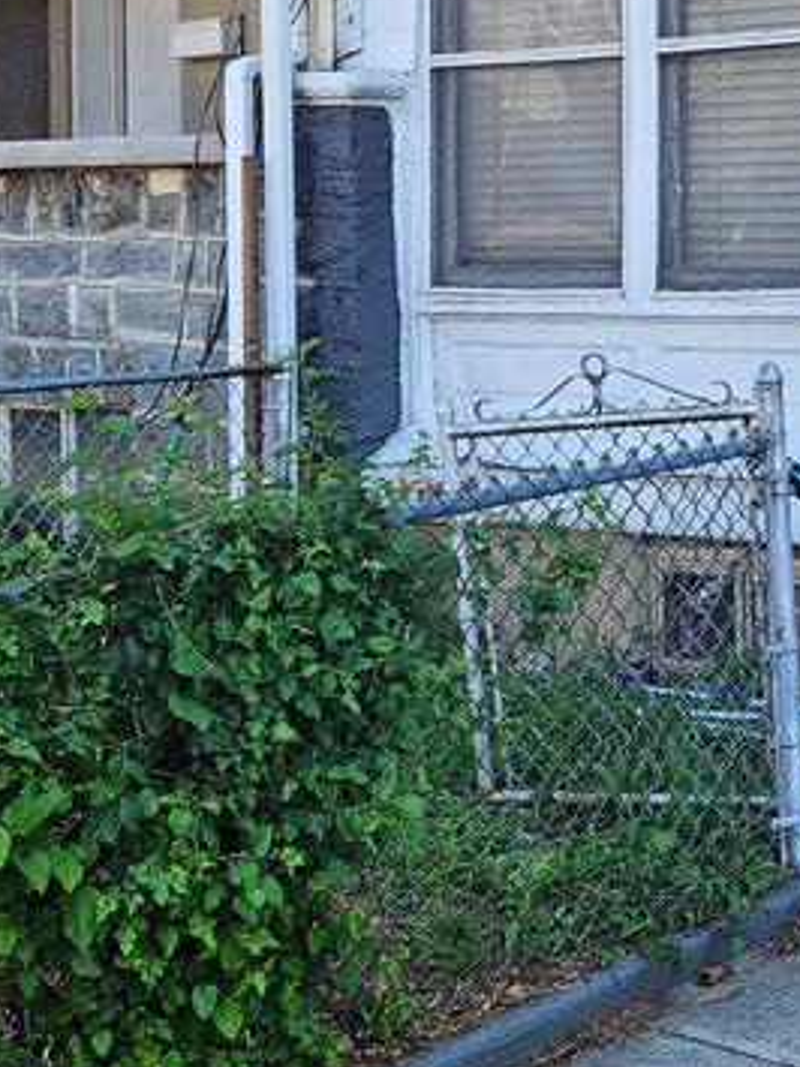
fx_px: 2158
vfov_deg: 27.1
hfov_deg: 20.1
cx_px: 857
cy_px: 180
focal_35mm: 70
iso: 25
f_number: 1.8
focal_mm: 5.4
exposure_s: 1/325
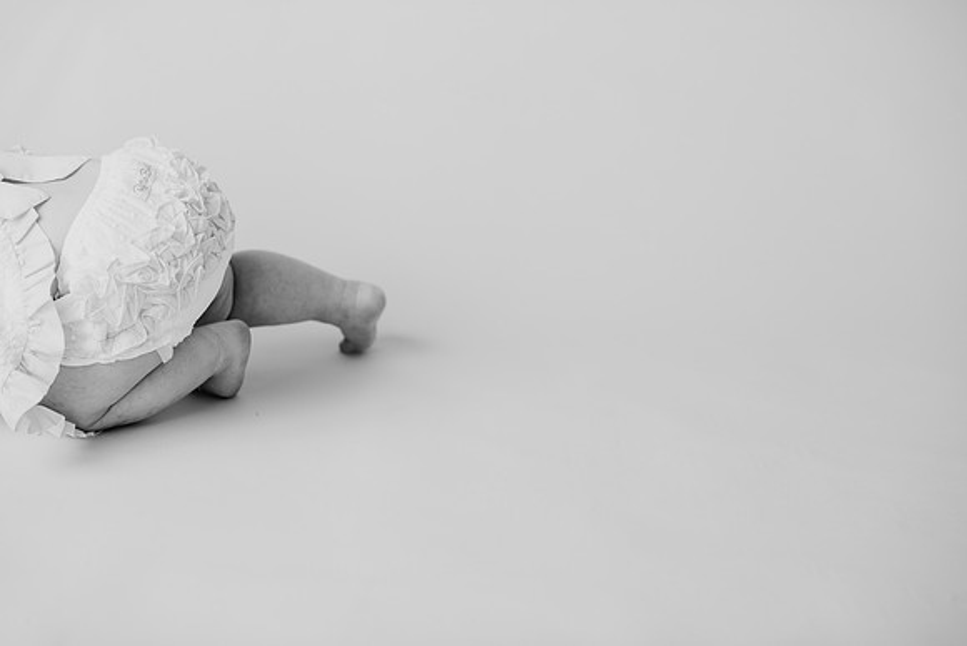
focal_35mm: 85
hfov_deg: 23.9
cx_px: 484
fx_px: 2284
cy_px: 323
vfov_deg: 16.1
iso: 100
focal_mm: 85
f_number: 2.8
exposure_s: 1/160
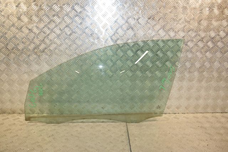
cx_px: 114
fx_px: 228
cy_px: 76
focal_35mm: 36
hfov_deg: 53.2
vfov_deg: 36.8
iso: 800
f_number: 6.3
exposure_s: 1/200
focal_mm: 24
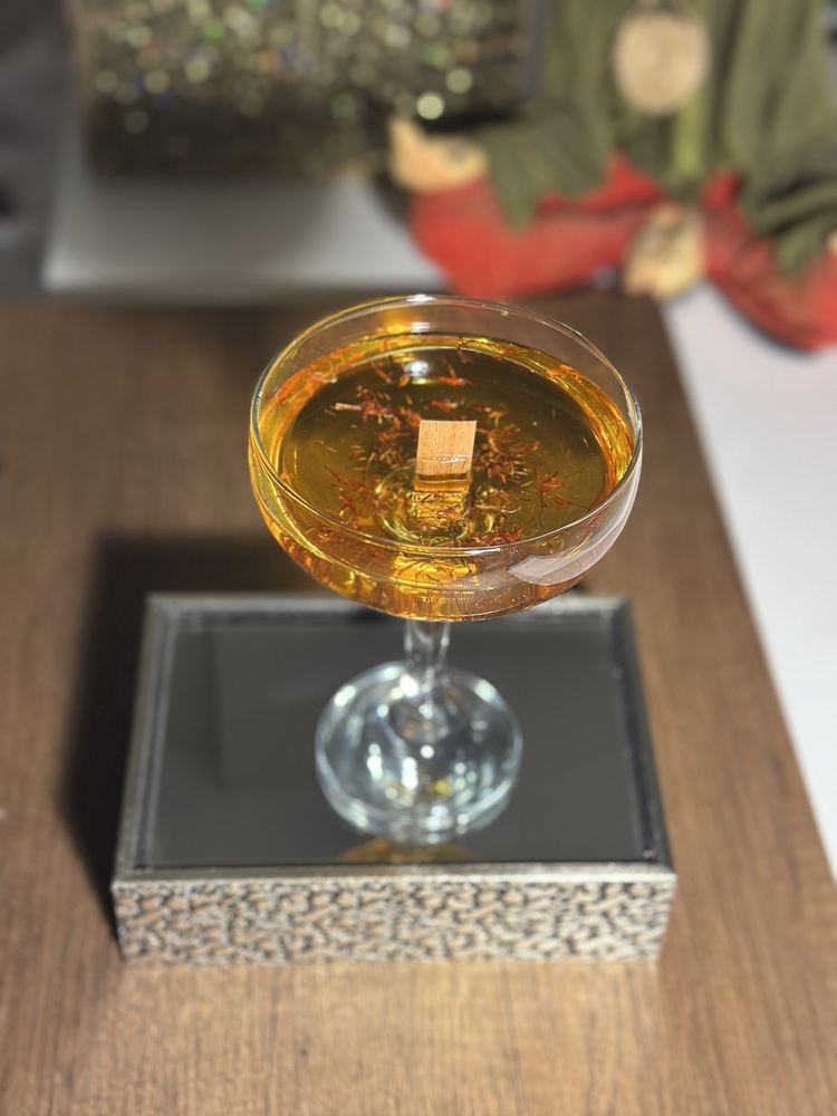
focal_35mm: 48
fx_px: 1547
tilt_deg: -45.8
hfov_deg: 30.3
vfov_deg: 39.7
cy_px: 558
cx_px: 418
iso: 320
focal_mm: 6.86
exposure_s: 1/50
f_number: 1.78
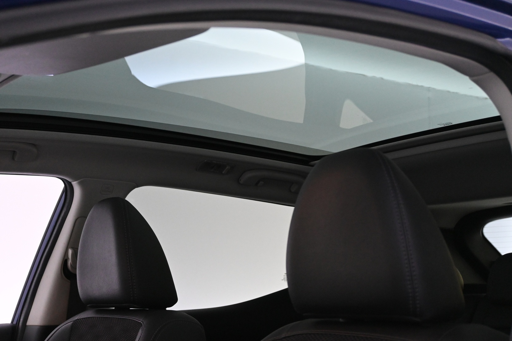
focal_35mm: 54
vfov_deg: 25.1
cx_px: 256
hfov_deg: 36.9
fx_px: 768
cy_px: 170
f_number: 5.3
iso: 3600
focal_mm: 36
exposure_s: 1/60
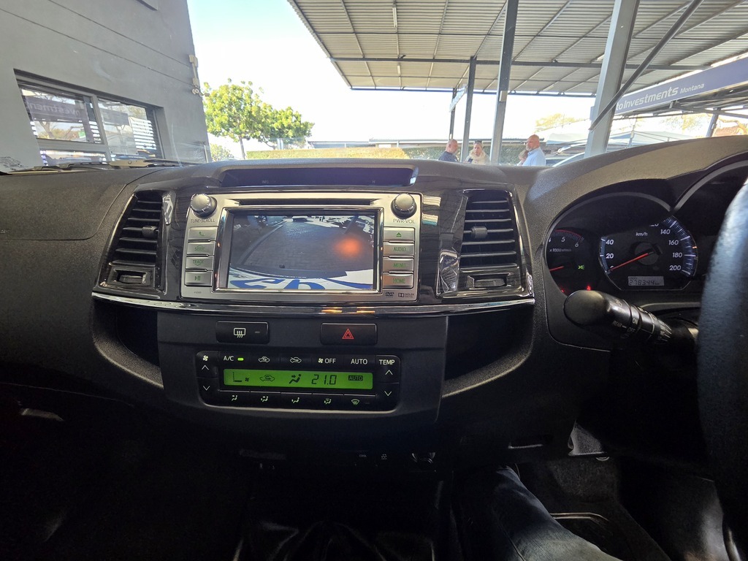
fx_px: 281
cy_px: 280
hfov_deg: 106.2
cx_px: 374
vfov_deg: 89.9
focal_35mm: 13
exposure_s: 1/100
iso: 250
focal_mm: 2.2
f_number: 2.2
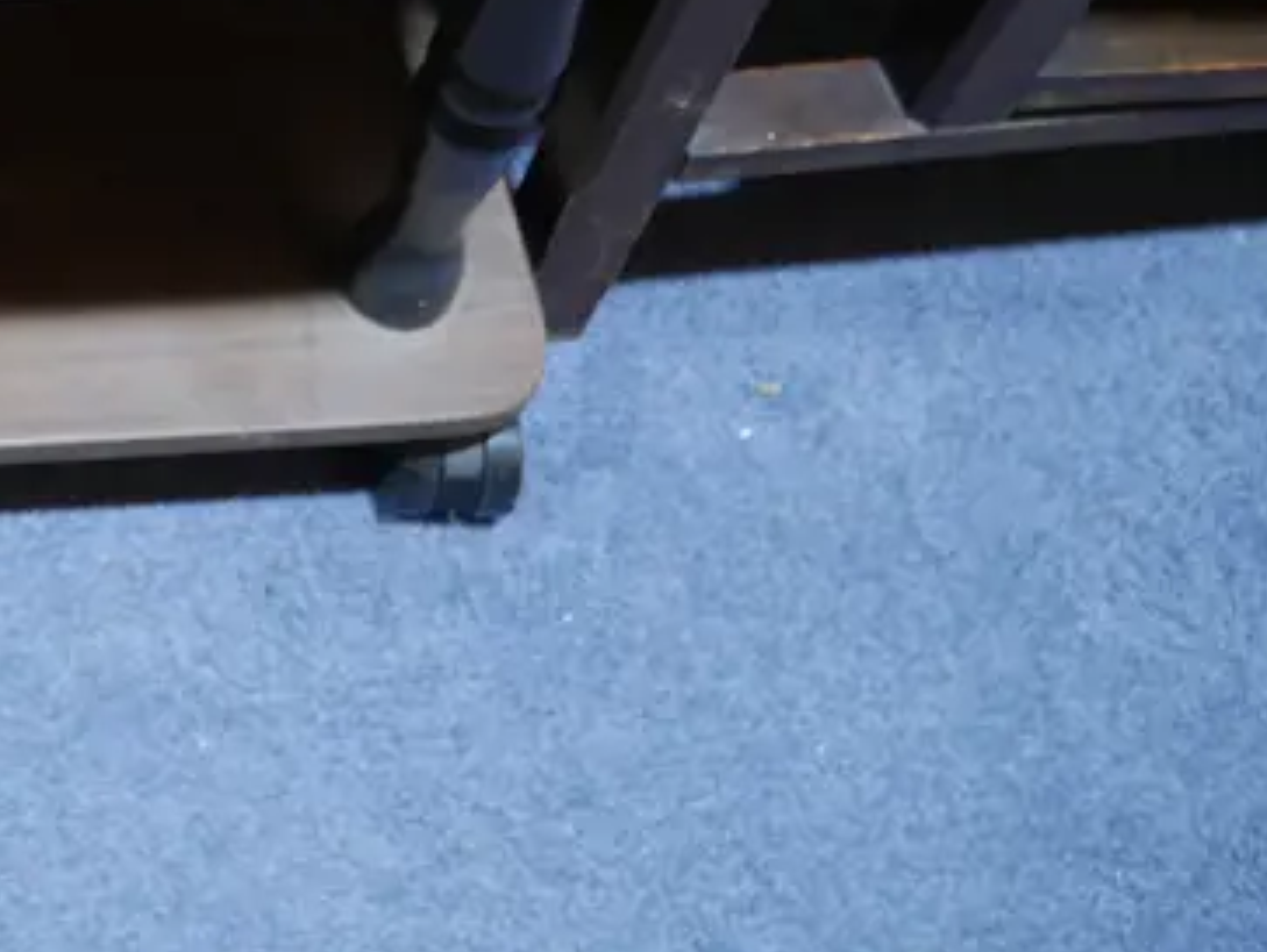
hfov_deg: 21.9
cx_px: -433
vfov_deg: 17.3
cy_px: -368
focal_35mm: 79
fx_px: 2894
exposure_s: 1/60
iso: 640
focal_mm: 14
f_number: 3.5
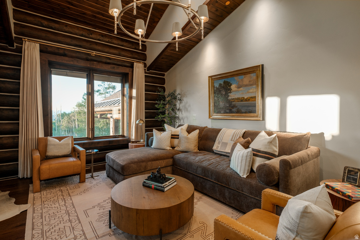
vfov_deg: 70.5
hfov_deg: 93.3
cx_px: 180
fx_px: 170
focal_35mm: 17
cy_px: 120
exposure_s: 1/50
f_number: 5.6
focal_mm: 11
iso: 400
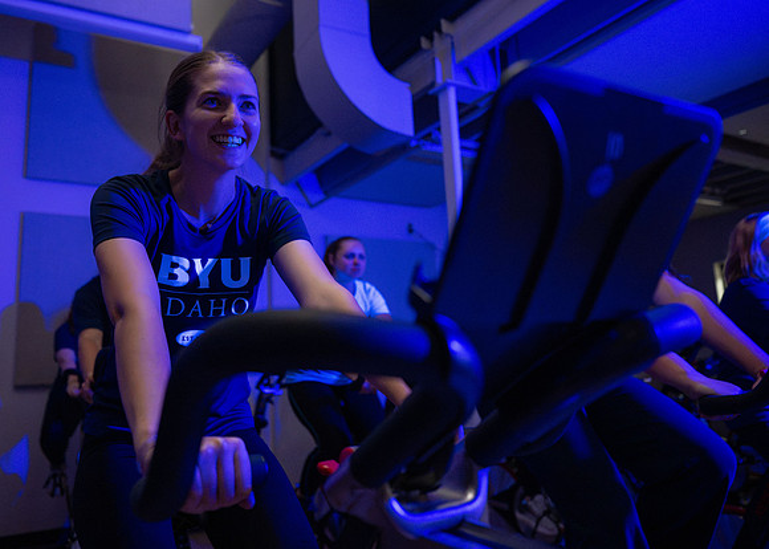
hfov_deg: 65.9
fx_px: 591
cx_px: 342
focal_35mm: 27
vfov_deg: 49.8
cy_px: 254
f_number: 2.8
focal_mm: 24
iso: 6400
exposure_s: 1/160
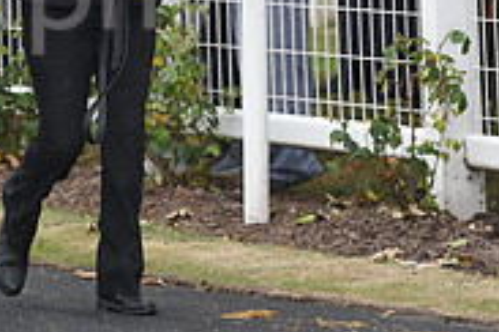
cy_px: -143
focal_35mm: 539
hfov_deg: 3.8
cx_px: -123
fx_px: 7471
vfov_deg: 2.5
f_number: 4.5
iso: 1000
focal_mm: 170
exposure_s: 1/400
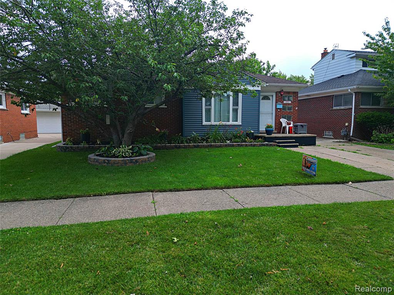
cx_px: 197
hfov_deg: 71.6
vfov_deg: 56.8
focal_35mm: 24
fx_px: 273
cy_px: 148
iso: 130
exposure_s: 1/1250
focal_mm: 6.7
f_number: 1.7
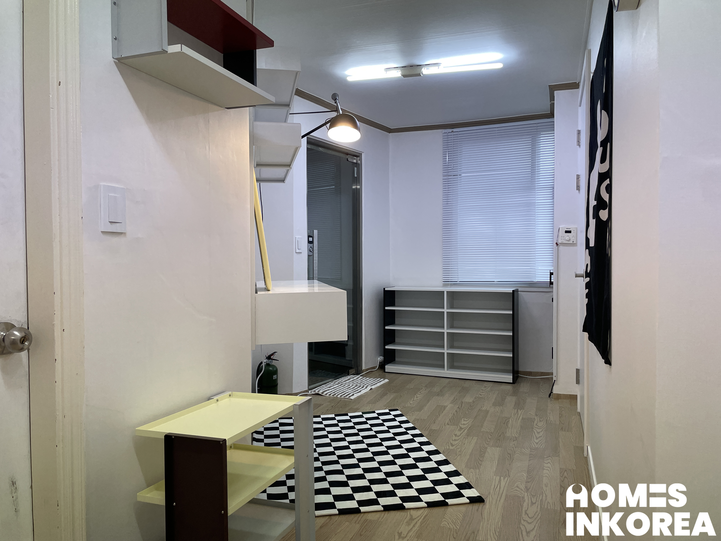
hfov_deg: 67.3
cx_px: 360
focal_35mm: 26
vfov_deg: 53.1
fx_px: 542
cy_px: 270
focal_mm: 4.2
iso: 64
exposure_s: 1/120
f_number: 1.6
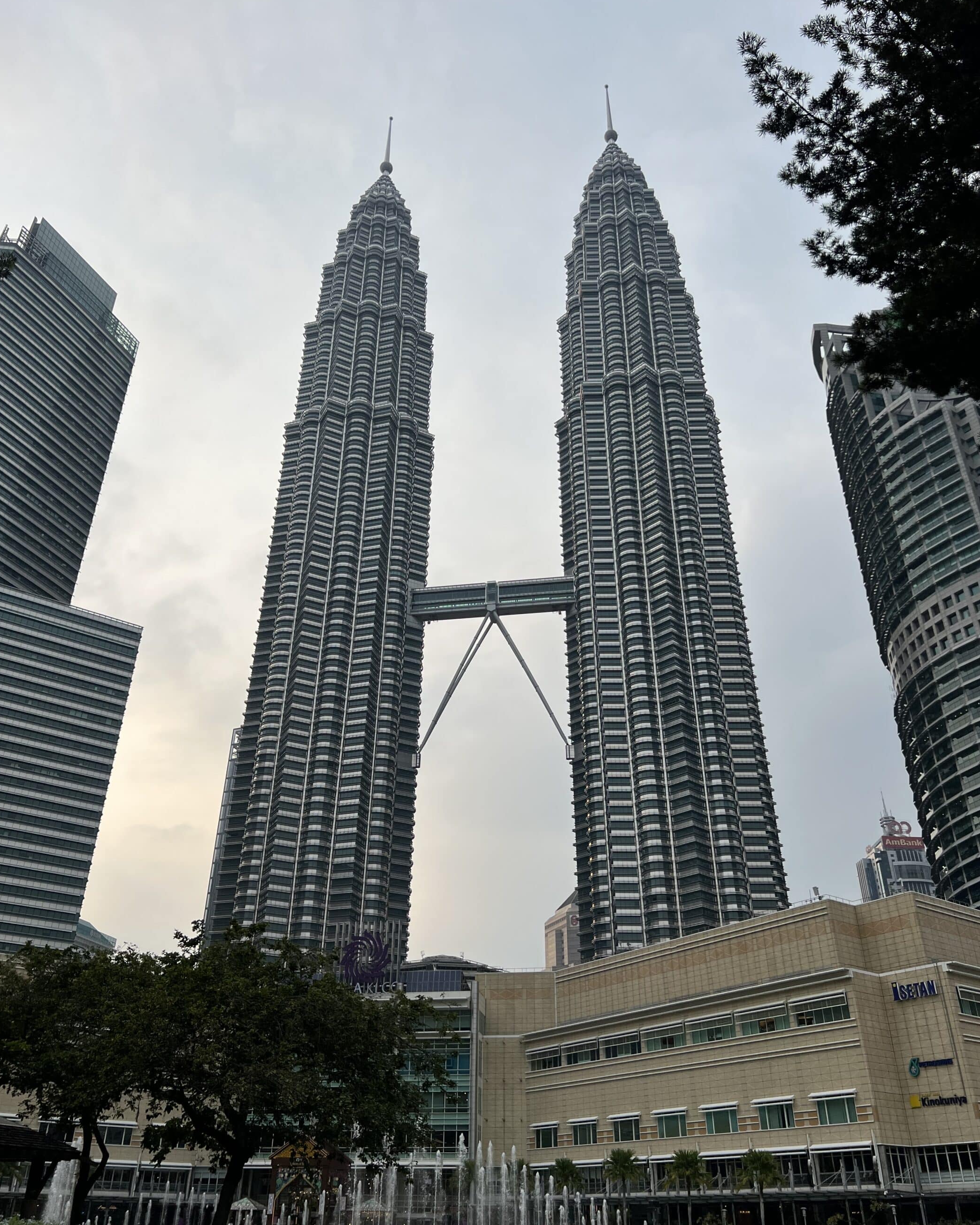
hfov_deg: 51.5
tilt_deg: +31.4
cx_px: 481
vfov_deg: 62.2
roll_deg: -0.5
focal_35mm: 28
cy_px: 580
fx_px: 1015
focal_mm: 5.7
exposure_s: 1/5319
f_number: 1.5
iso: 50
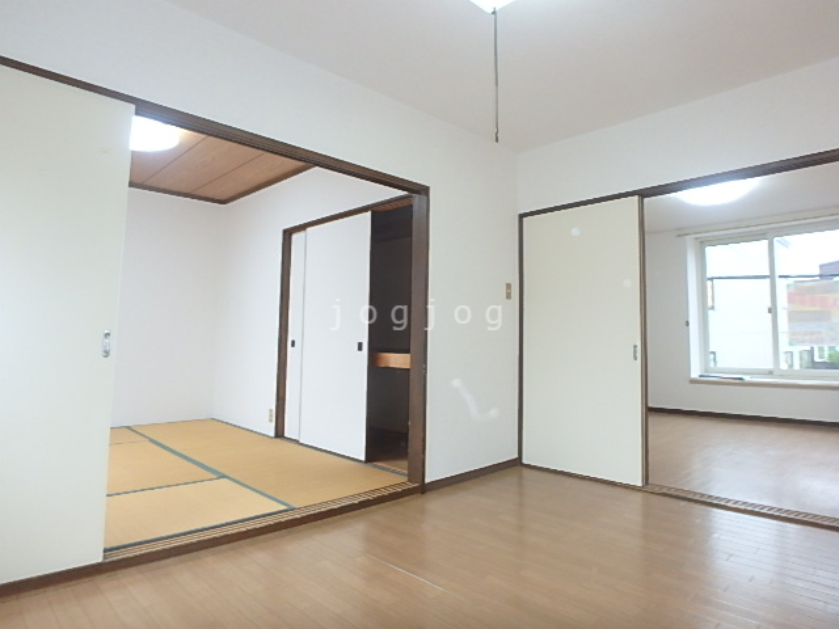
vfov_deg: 63.4
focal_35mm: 21
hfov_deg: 79.0
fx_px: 509
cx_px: 420
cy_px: 314
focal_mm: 3.7
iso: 250
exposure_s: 1/30
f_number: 3.5
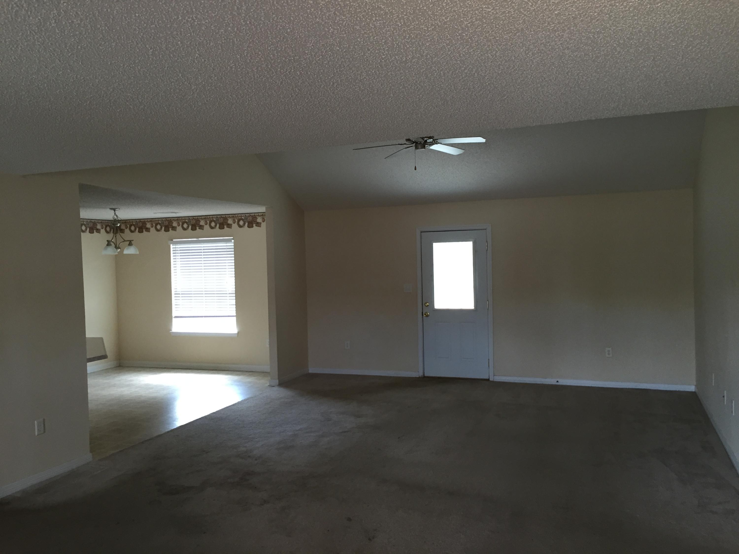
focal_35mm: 29
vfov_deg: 48.2
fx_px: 619
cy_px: 277
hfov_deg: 61.7
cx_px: 370
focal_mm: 4.15
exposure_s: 1/30
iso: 100
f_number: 2.2
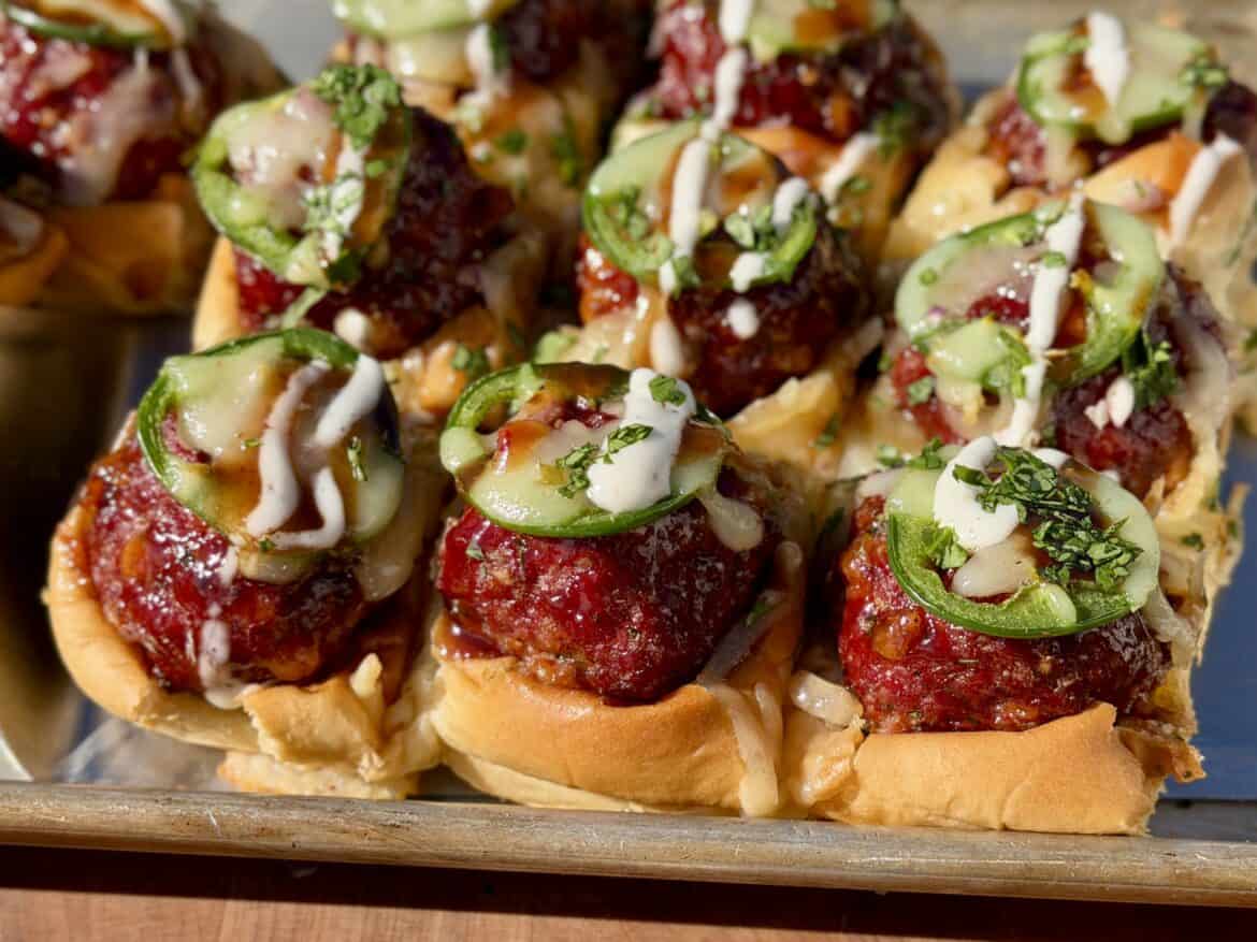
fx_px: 1743
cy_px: 471
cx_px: 628
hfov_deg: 39.7
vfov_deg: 30.3
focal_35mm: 48
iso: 64
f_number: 1.78
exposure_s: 1/4329
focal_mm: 6.76
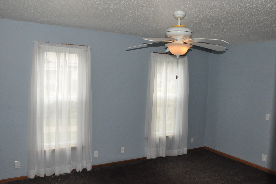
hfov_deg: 65.5
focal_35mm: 28
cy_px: 92
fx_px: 215
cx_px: 139
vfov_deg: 46.4
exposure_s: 1/200
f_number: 20
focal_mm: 18
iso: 3200
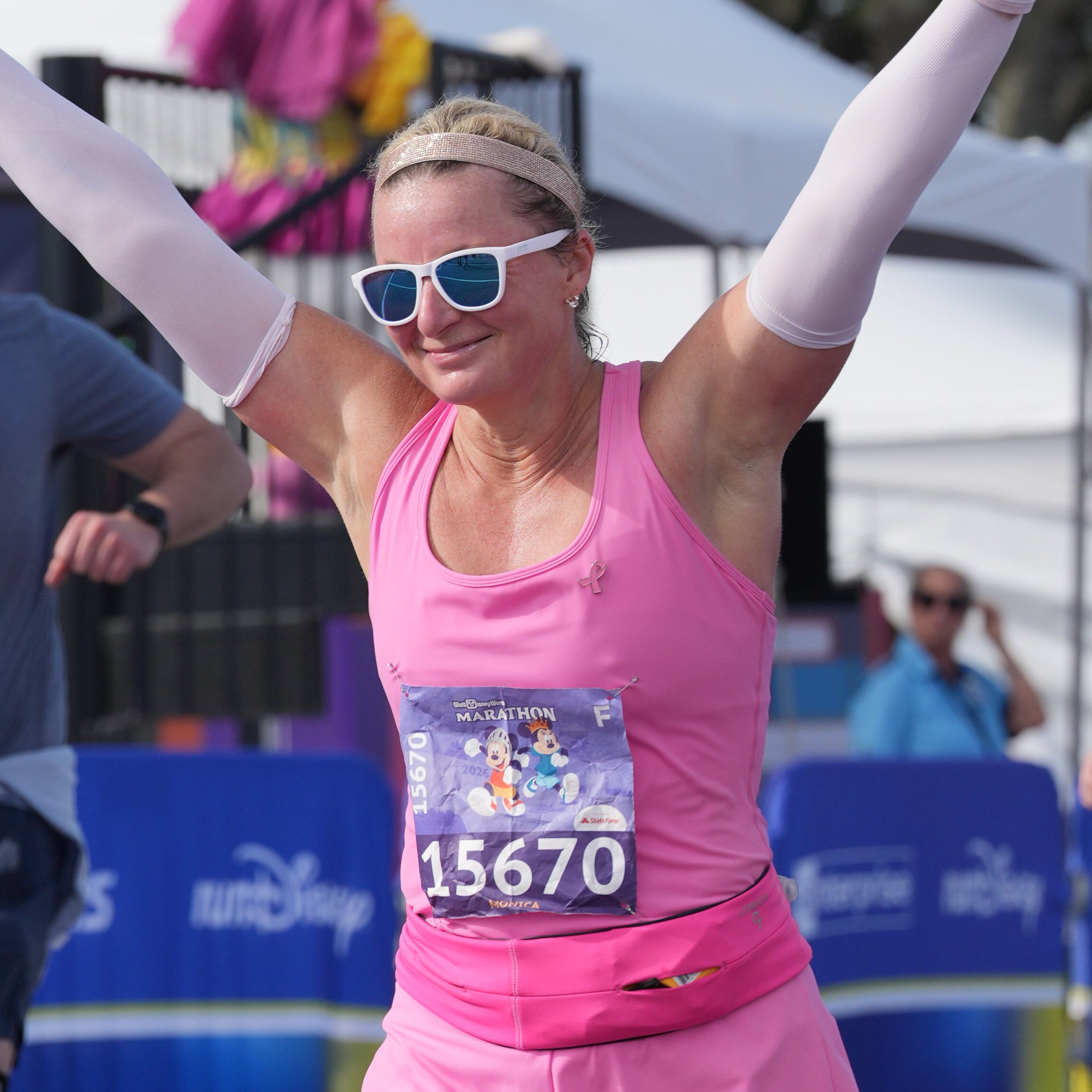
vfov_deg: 5.4
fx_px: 11599
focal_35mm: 325
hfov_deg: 5.4
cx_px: 525
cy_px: 789
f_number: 6.3
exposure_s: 1/800
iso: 250
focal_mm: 146
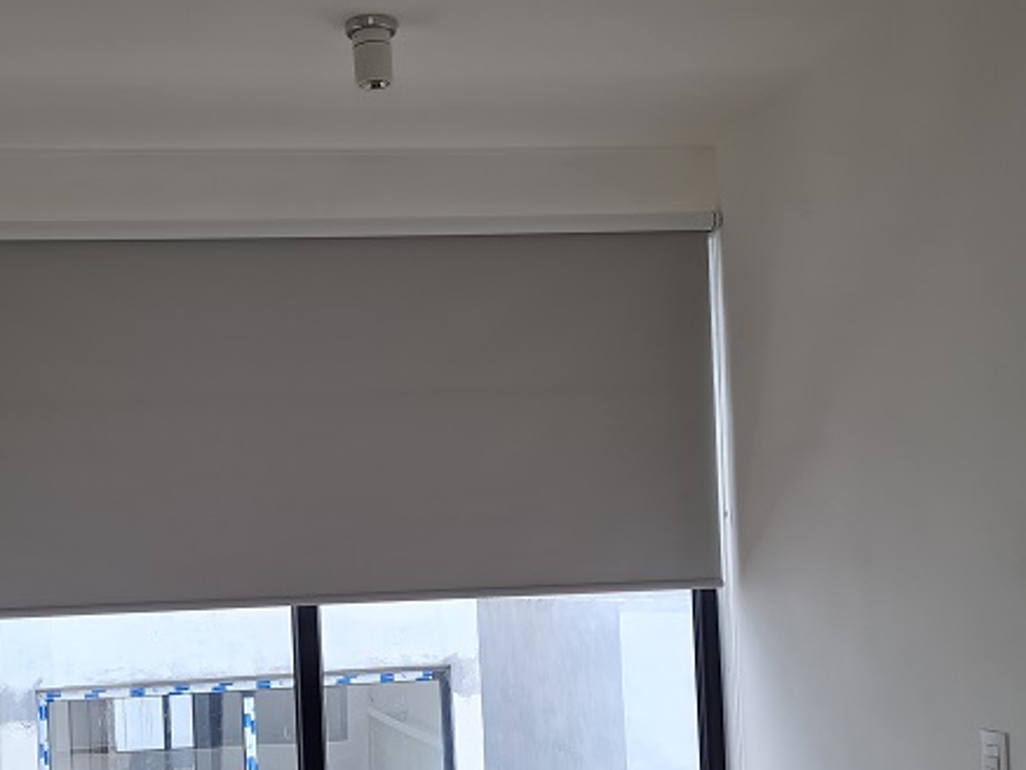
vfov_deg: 29.8
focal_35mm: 48
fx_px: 1423
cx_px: 342
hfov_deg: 39.2
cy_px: 567
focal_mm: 5.4
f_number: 1.8
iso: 50
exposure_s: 1/447
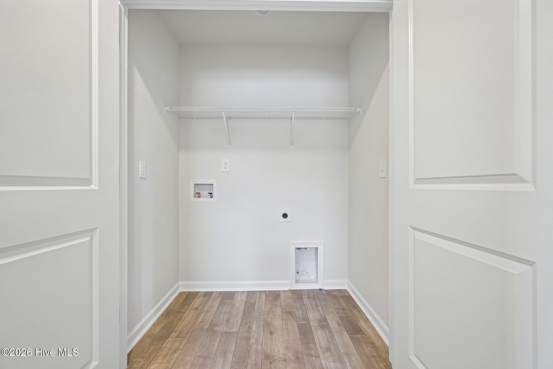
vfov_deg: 81.2
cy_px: 184
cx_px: 276
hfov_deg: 104.3
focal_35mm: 14
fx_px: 215
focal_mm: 14
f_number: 8
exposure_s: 1/13
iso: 400
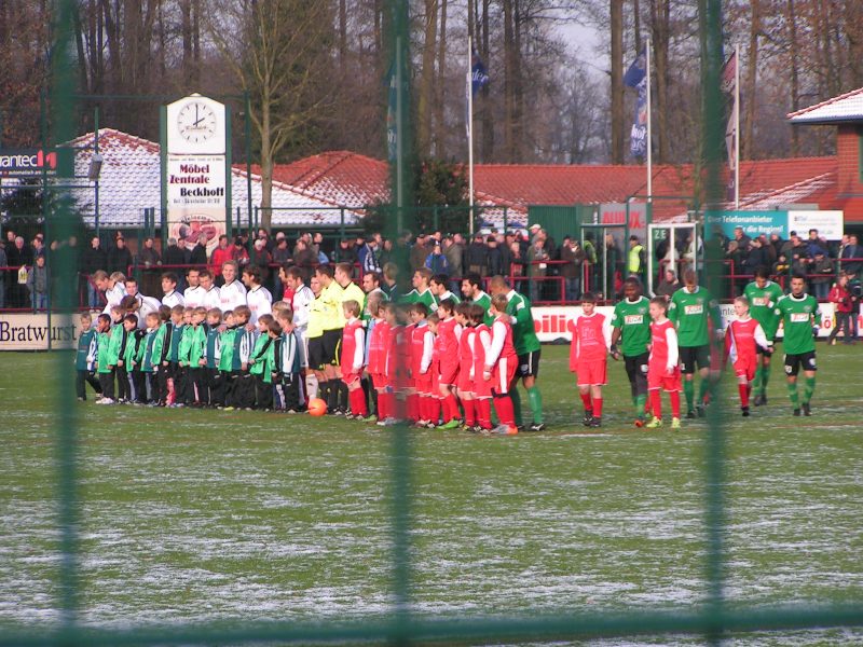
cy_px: 324
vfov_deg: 7.5
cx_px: 432
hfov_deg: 10.0
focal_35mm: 197
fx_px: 4911
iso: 50
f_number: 3.5
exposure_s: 1/320
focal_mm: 30.1
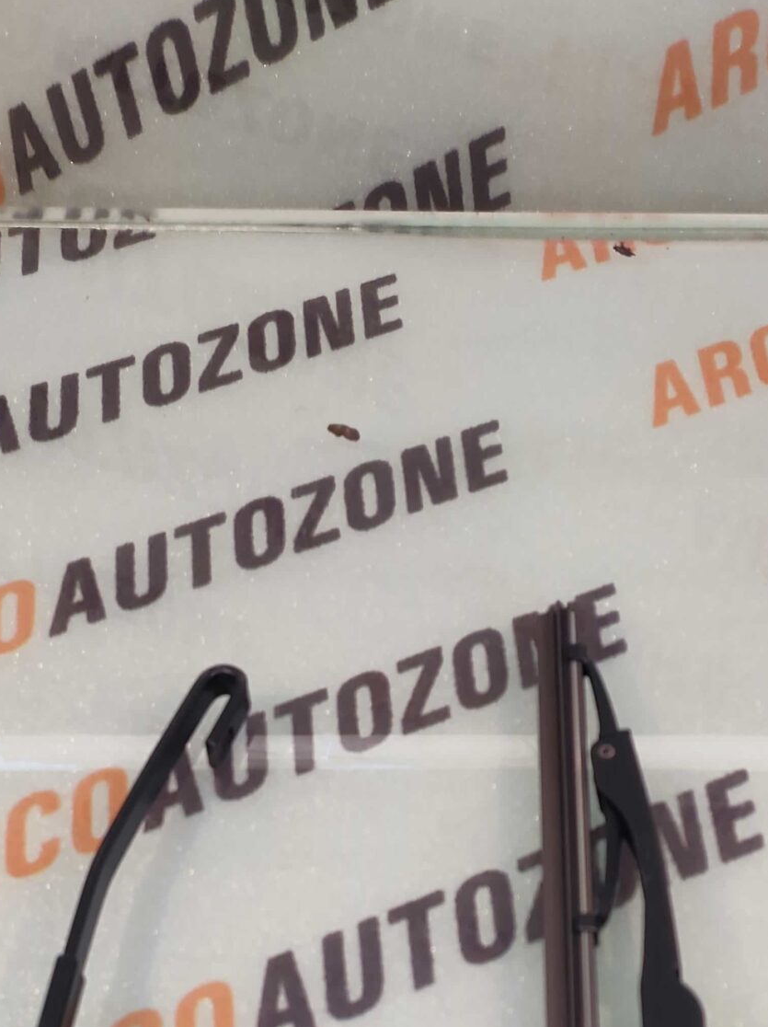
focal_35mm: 39
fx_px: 1155
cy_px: 1055
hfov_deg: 36.7
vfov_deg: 41.0
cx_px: 427
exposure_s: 1/33
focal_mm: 4.74
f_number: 1.79
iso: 141
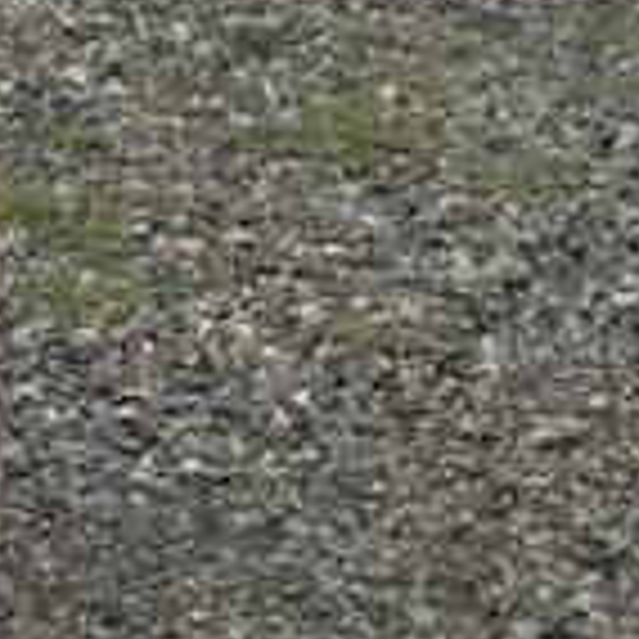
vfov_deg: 8.2
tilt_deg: -4.2
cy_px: -1076
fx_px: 3989
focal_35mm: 191
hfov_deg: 9.1
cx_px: 86
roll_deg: +0.6
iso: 80
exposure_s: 1/2174
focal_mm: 6.76
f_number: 1.78
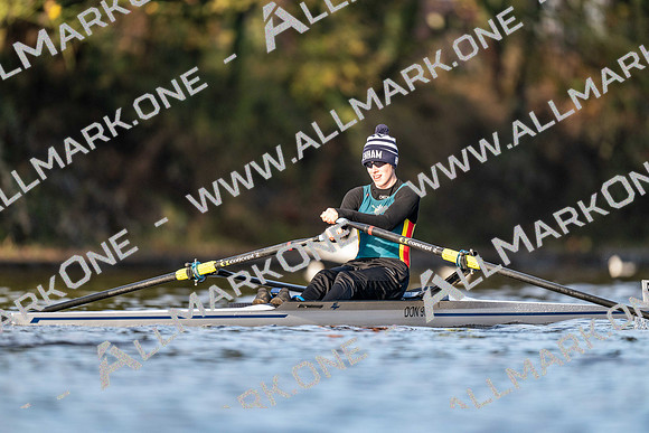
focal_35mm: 600
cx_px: 324
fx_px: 10819
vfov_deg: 2.3
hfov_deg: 3.4
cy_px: 216
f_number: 4
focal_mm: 600
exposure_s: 1/2500
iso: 1000
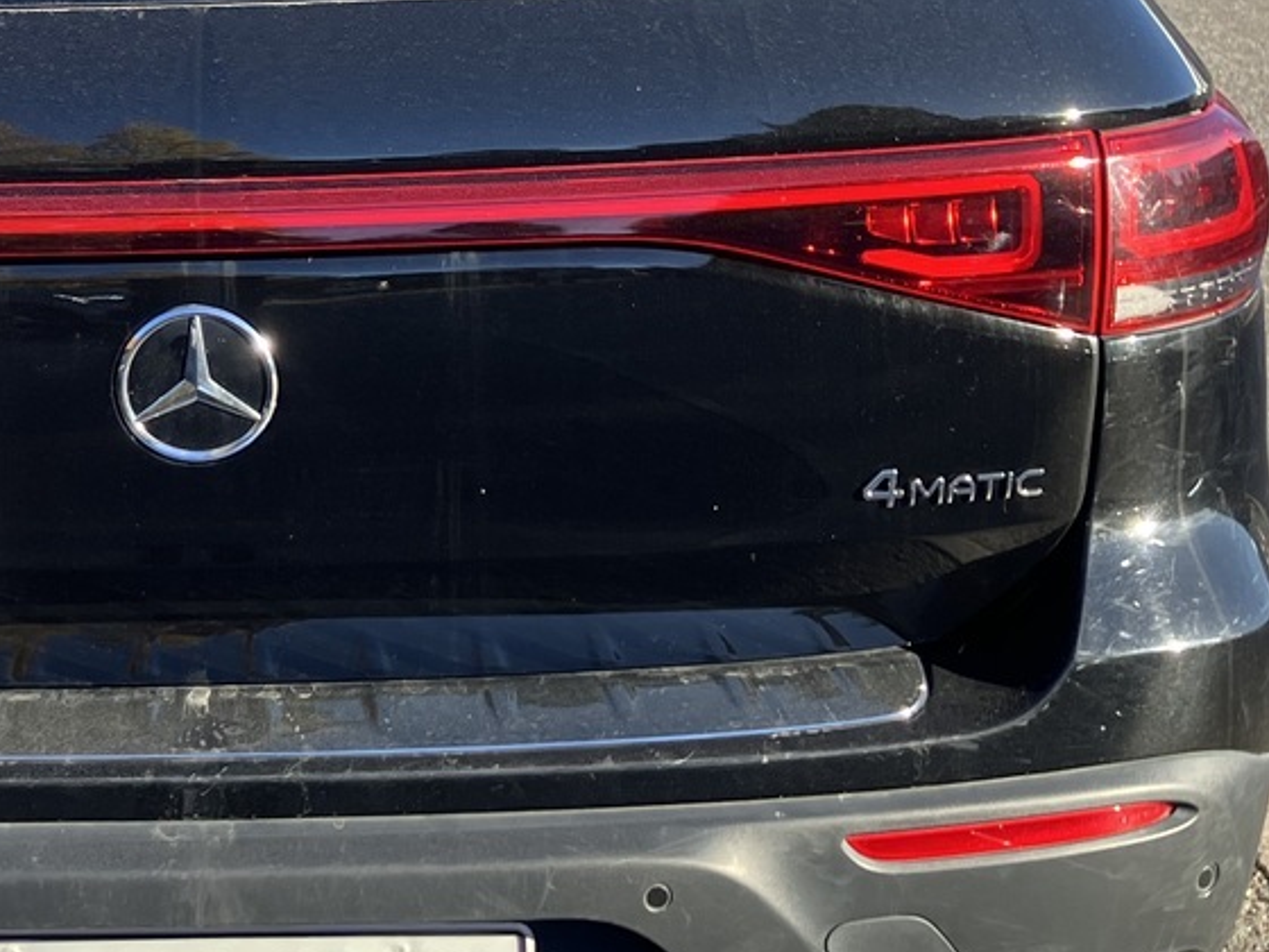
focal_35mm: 72
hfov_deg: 26.1
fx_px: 2639
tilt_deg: -7.2
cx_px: 109
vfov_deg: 20.2
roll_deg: -0.8
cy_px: 154
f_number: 1.8
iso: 32
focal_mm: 3.99
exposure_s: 1/294
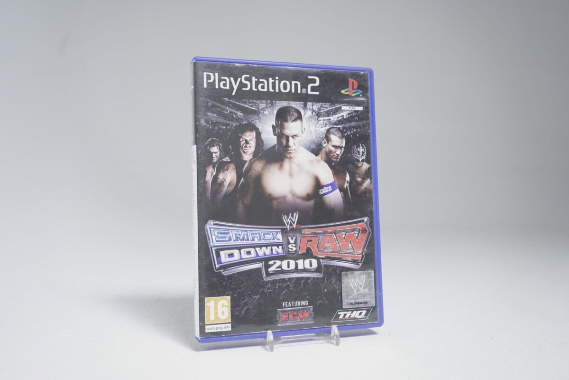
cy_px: 190
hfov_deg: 55.8
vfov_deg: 38.9
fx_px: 537
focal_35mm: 34
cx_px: 284
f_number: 5.6
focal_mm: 34
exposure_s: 1/20
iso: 640
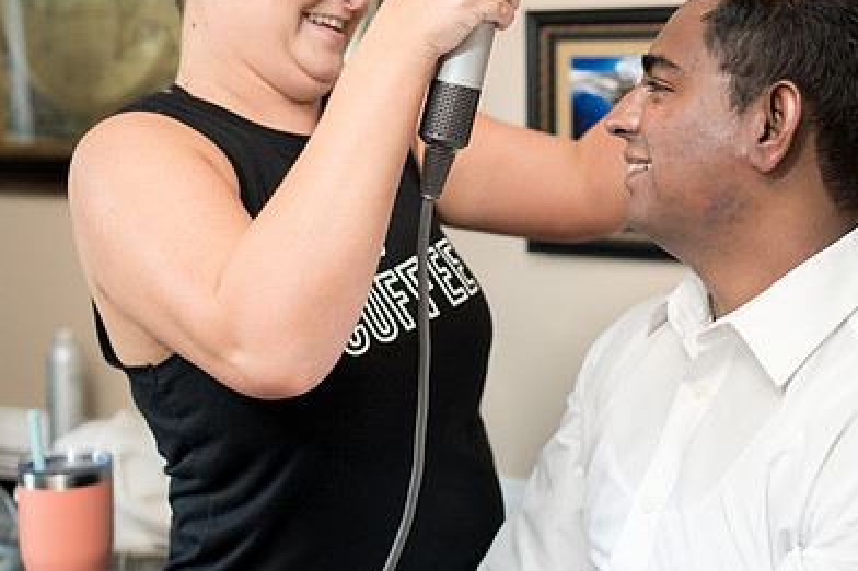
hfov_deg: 35.3
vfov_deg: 23.9
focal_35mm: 56
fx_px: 1334
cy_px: 150
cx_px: 573
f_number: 2
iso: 800
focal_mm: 35
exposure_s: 1/250
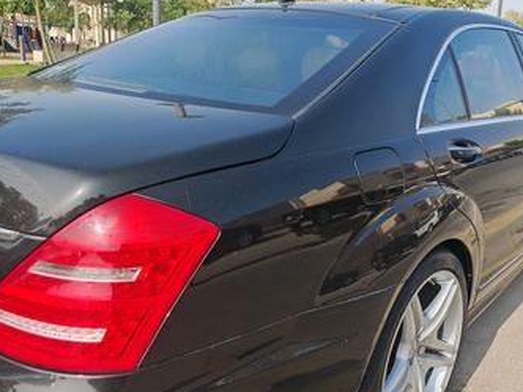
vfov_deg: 42.9
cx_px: 330
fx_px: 499
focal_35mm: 33
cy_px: 177
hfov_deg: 54.7
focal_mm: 6.83
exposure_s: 1/5900
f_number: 2
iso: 100
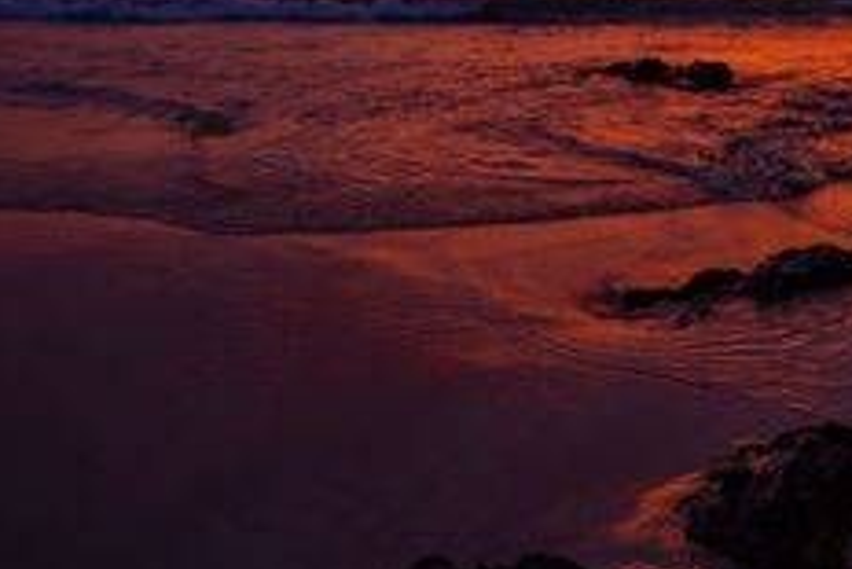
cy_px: -84
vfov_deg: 27.5
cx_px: 1032
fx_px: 1042
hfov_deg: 34.9
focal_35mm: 44
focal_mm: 17
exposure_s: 1/500
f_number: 4.5
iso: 1600
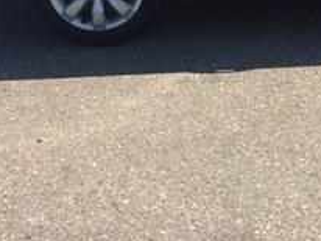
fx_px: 836
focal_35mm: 90
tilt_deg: -14.9
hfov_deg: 20.6
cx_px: 368
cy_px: -53
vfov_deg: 15.8
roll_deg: +1.0
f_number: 2.2
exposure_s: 1/954
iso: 32
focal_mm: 4.15
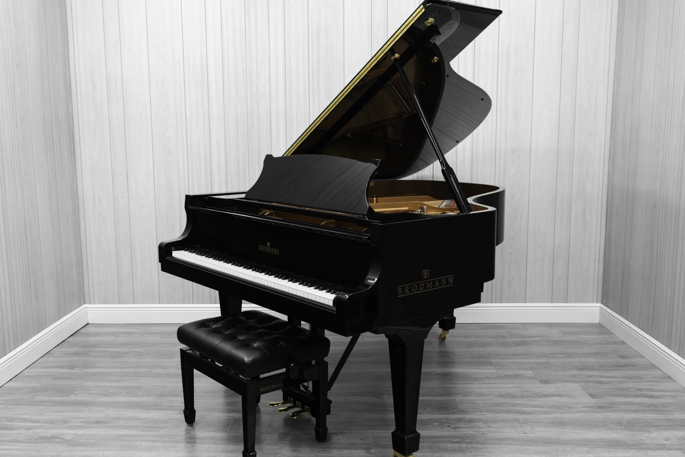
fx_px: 666
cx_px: 342
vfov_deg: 37.9
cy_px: 228
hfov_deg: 54.4
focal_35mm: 35
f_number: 6.3
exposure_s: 1/5
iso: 100
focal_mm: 35
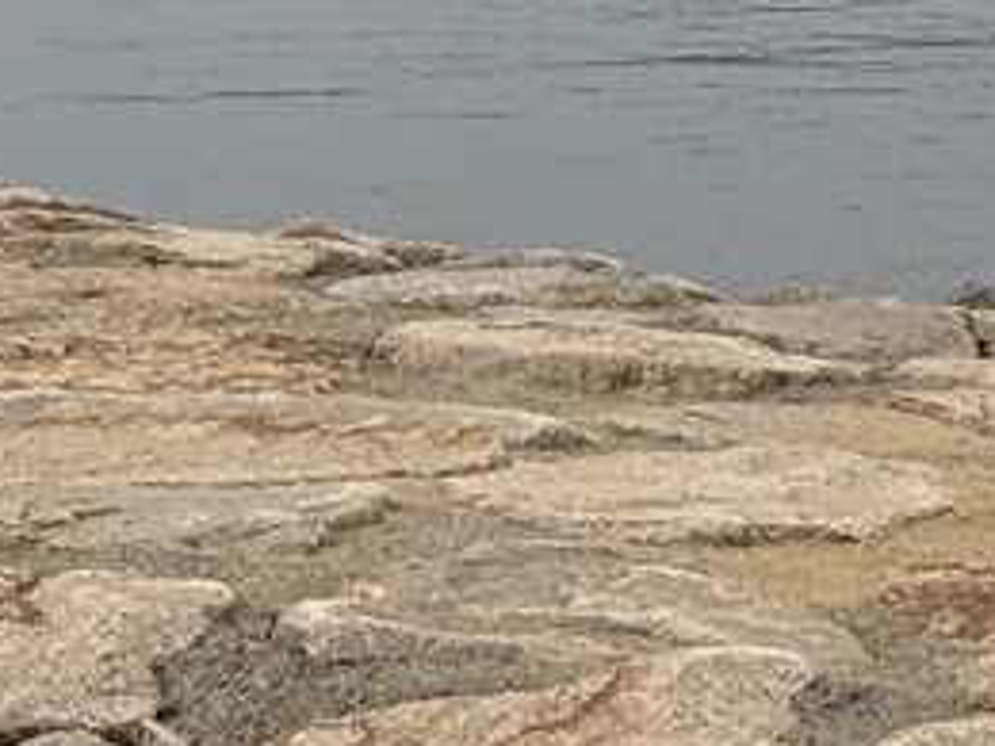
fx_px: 8106
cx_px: 652
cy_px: -245
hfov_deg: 7.0
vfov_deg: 5.2
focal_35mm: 282
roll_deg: -1.7
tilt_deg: -1.4
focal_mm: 5.96
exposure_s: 1/348
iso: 32
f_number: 1.6
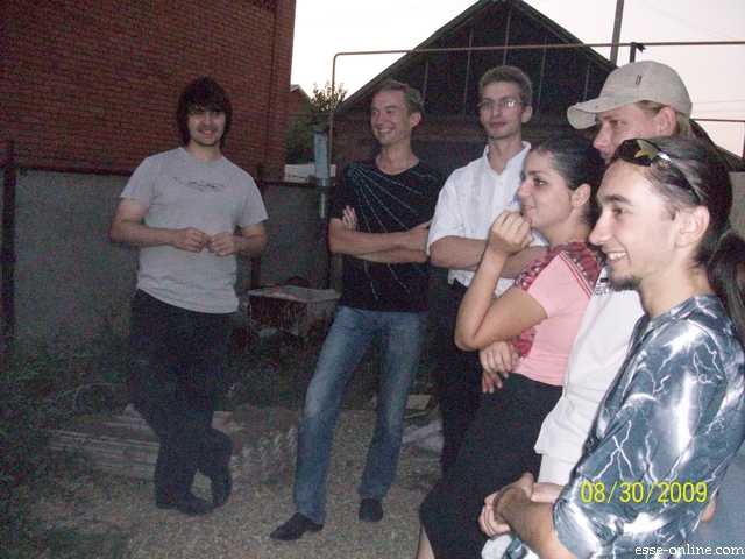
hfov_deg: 54.0
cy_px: 280
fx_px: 732
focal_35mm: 34
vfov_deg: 41.8
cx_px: 372
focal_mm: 5.7
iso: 800
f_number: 2.8
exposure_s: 1/128
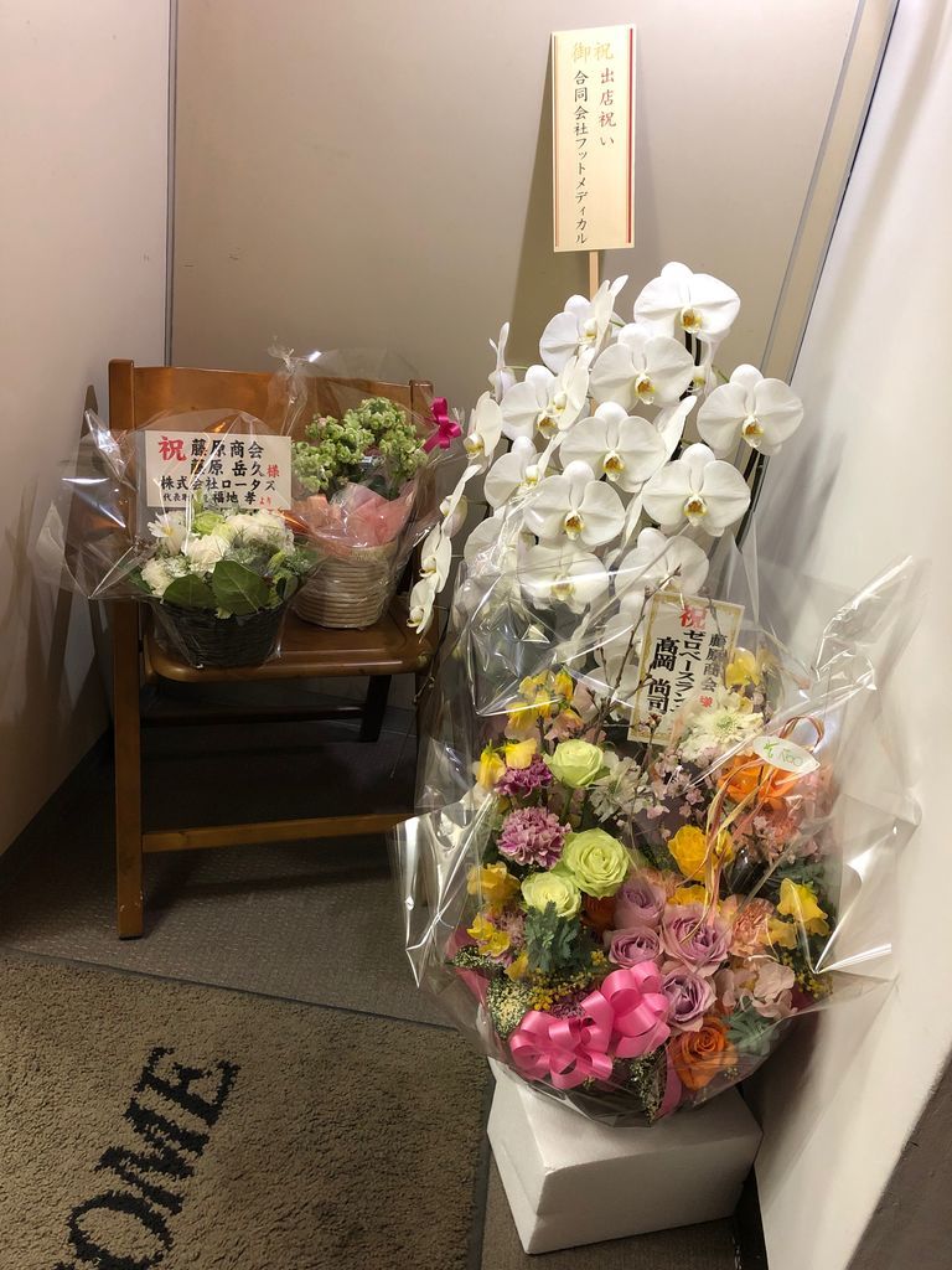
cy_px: 635
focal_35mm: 28
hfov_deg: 49.7
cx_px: 476
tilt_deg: -24.6
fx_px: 1027
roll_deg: -8.7
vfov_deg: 63.4
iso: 80
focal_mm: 4
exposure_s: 1/17
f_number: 1.8
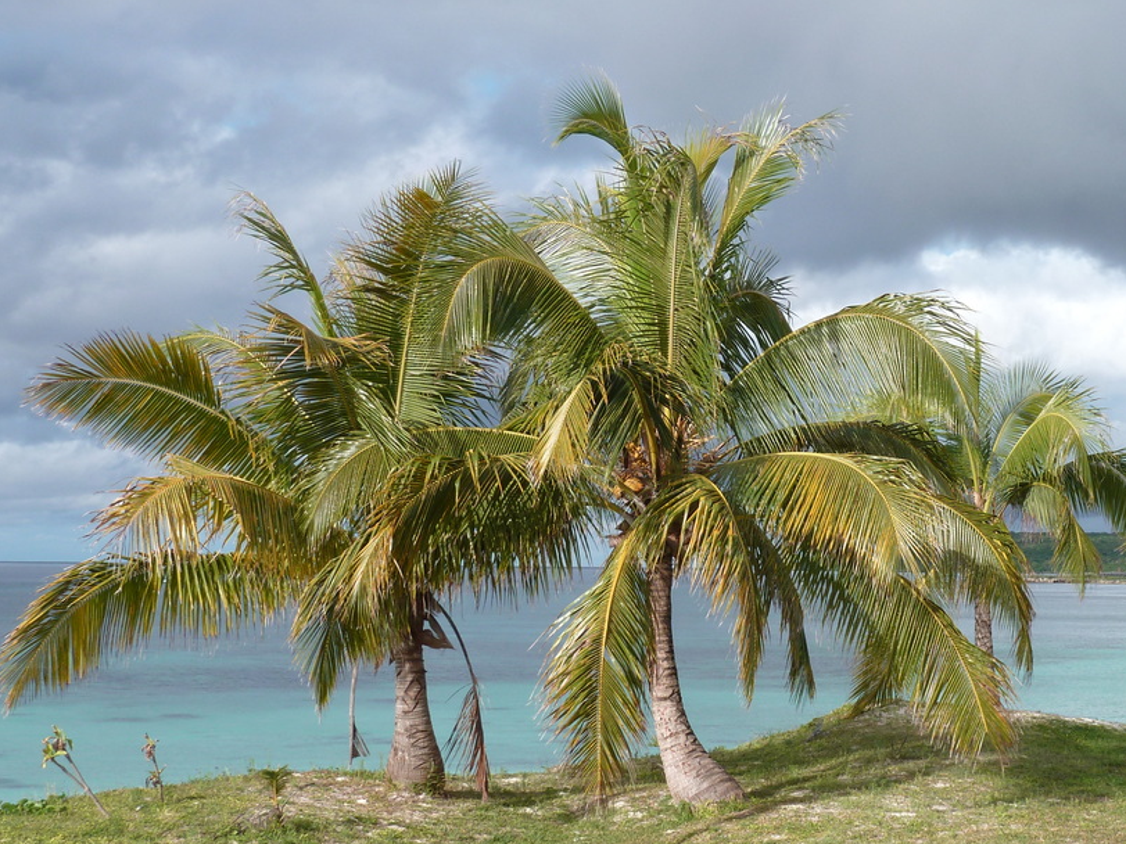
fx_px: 2114
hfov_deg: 29.6
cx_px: 757
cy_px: 588
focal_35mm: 65
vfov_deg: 22.5
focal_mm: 7.3
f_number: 3.7
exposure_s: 1/500
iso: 80
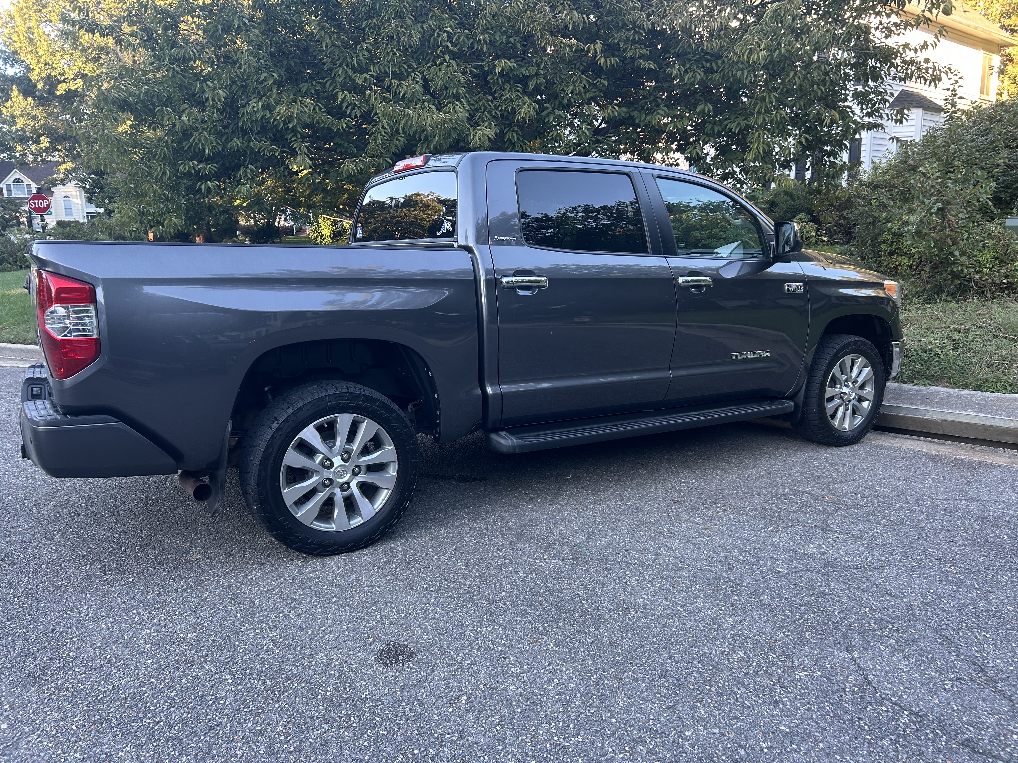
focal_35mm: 26
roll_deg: +1.6
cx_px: 509
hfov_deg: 67.3
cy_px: 382
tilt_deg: -10.8
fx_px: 765
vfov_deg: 53.1
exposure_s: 1/121
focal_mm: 5.7
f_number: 1.5
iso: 100
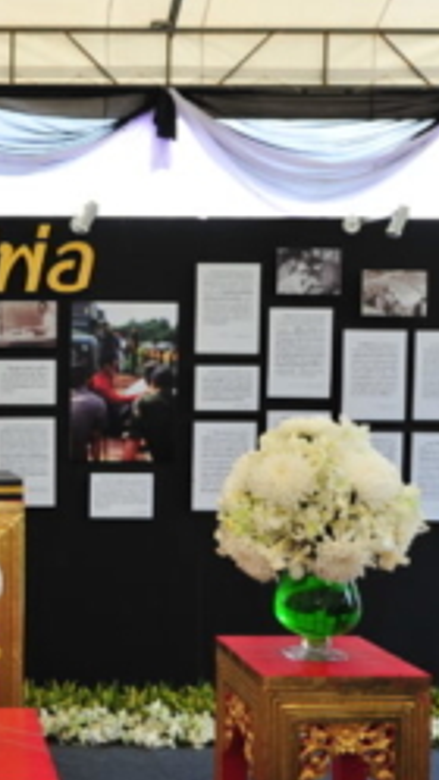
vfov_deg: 47.2
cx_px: -56
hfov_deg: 25.5
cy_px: 451
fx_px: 890
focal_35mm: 43
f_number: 4
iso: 400
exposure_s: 1/320
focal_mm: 16
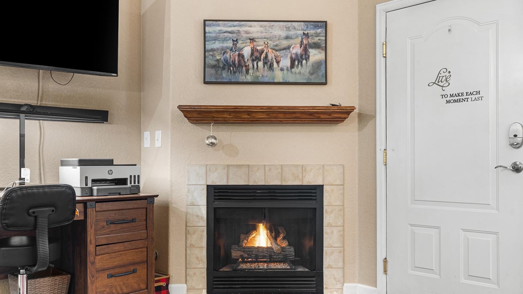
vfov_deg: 34.6
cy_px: 170
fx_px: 471
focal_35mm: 34
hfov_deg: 58.0
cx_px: 260
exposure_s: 2.5
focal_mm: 32
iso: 200
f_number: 8
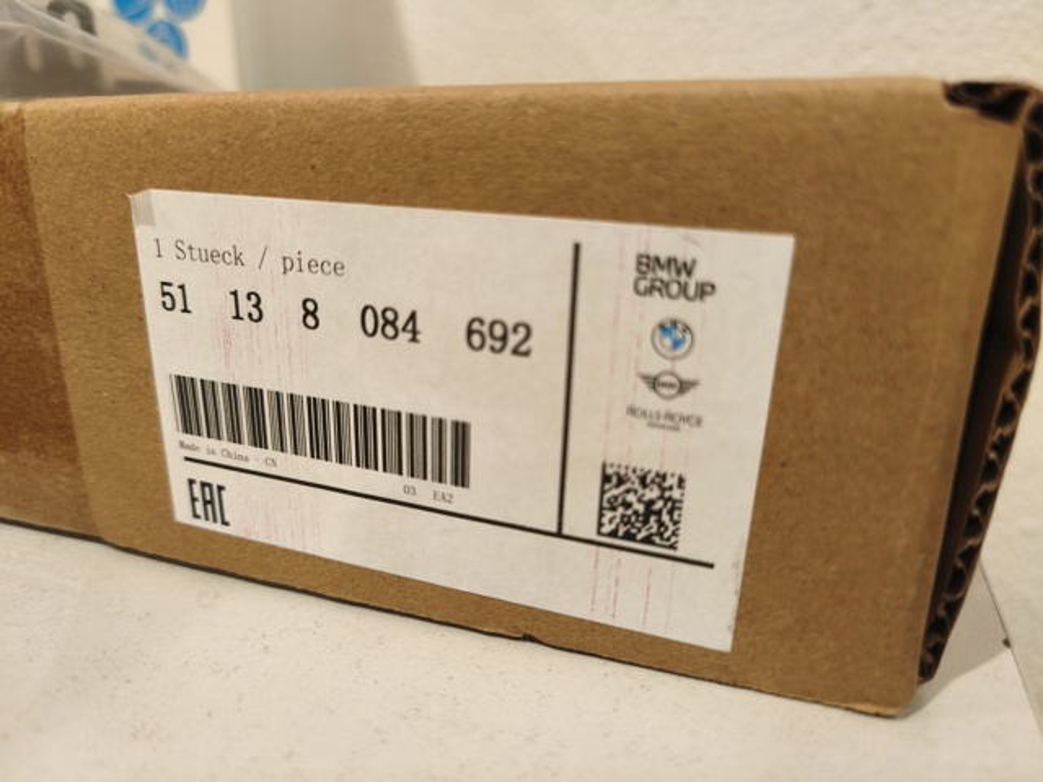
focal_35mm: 23
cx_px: 522
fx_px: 693
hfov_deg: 73.9
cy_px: 391
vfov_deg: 58.9
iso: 320
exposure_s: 1/100
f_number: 1.7
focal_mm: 5.35
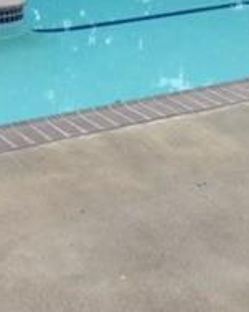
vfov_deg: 19.0
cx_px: 167
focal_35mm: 96
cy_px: -45
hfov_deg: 16.0
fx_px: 885
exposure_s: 1/1883
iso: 32
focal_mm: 4.15
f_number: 2.2
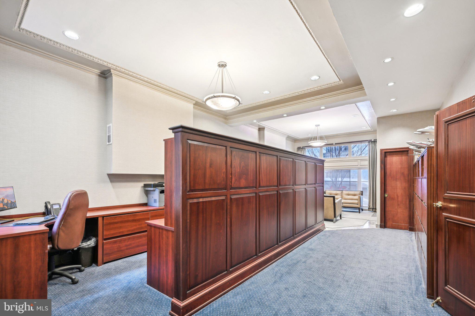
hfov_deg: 96.7
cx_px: 238
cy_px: 158
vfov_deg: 73.7
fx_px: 211
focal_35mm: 16
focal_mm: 16
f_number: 8
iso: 400
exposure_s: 1/6
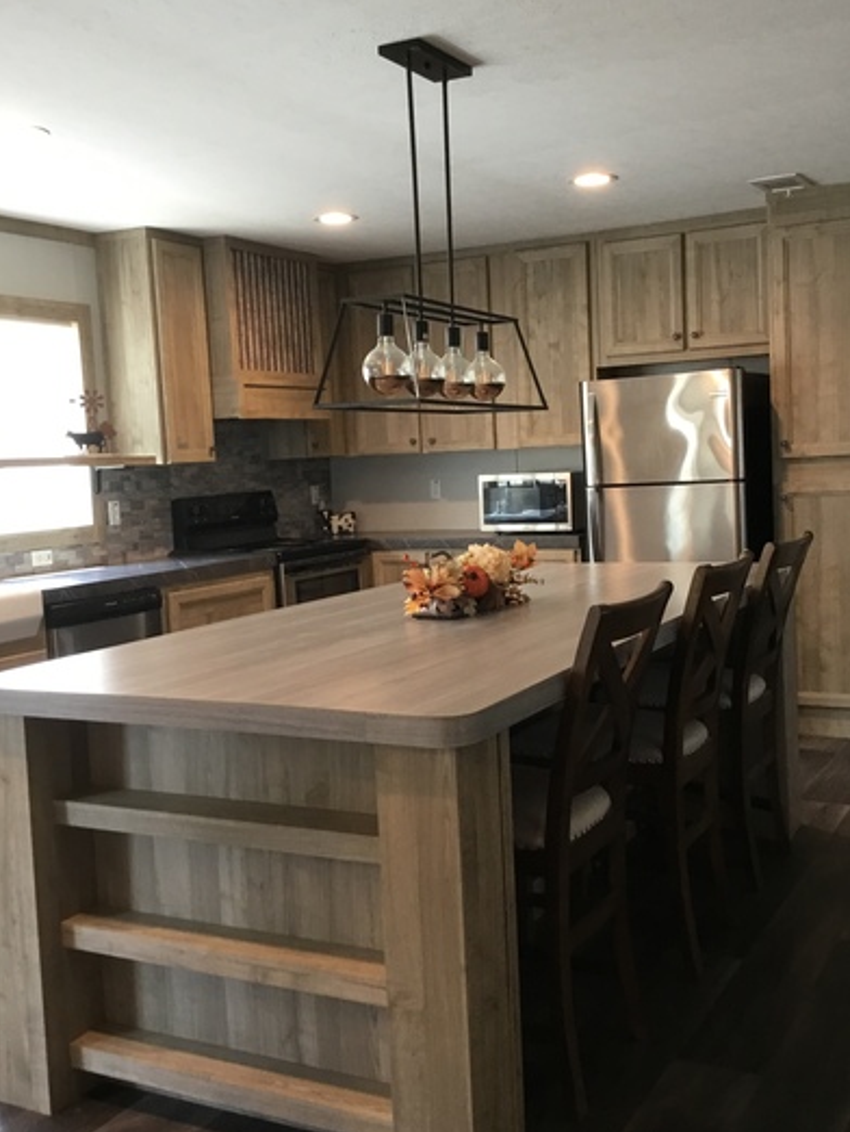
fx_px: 1243
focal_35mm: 38
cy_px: 553
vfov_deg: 49.0
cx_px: 468
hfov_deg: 37.7
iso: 80
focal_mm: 3.3
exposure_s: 1/30
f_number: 2.4
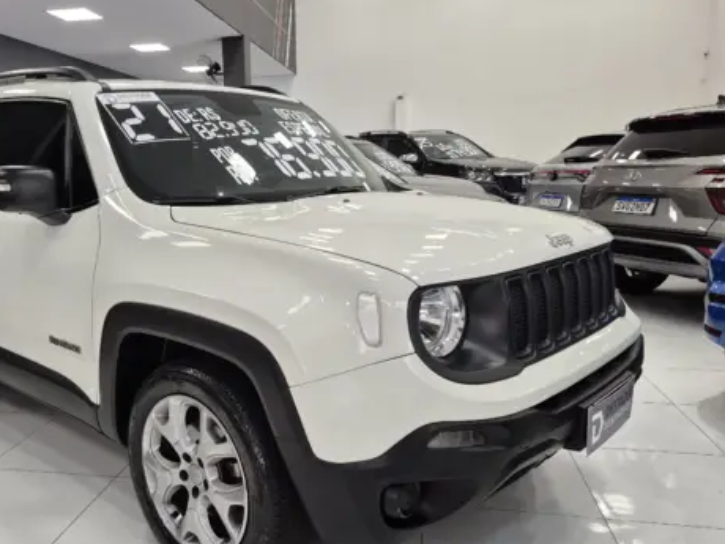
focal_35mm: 30
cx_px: 255
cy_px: 295
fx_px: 628
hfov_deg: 58.9
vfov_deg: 46.7
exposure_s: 1/120
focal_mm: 5.4
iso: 200
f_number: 1.8
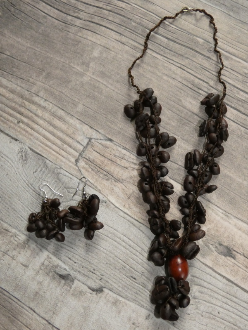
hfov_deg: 40.7
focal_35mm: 35
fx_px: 334
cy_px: 165
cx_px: 124
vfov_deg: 52.6
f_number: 3.4
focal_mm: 6.2
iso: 800
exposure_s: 1/125
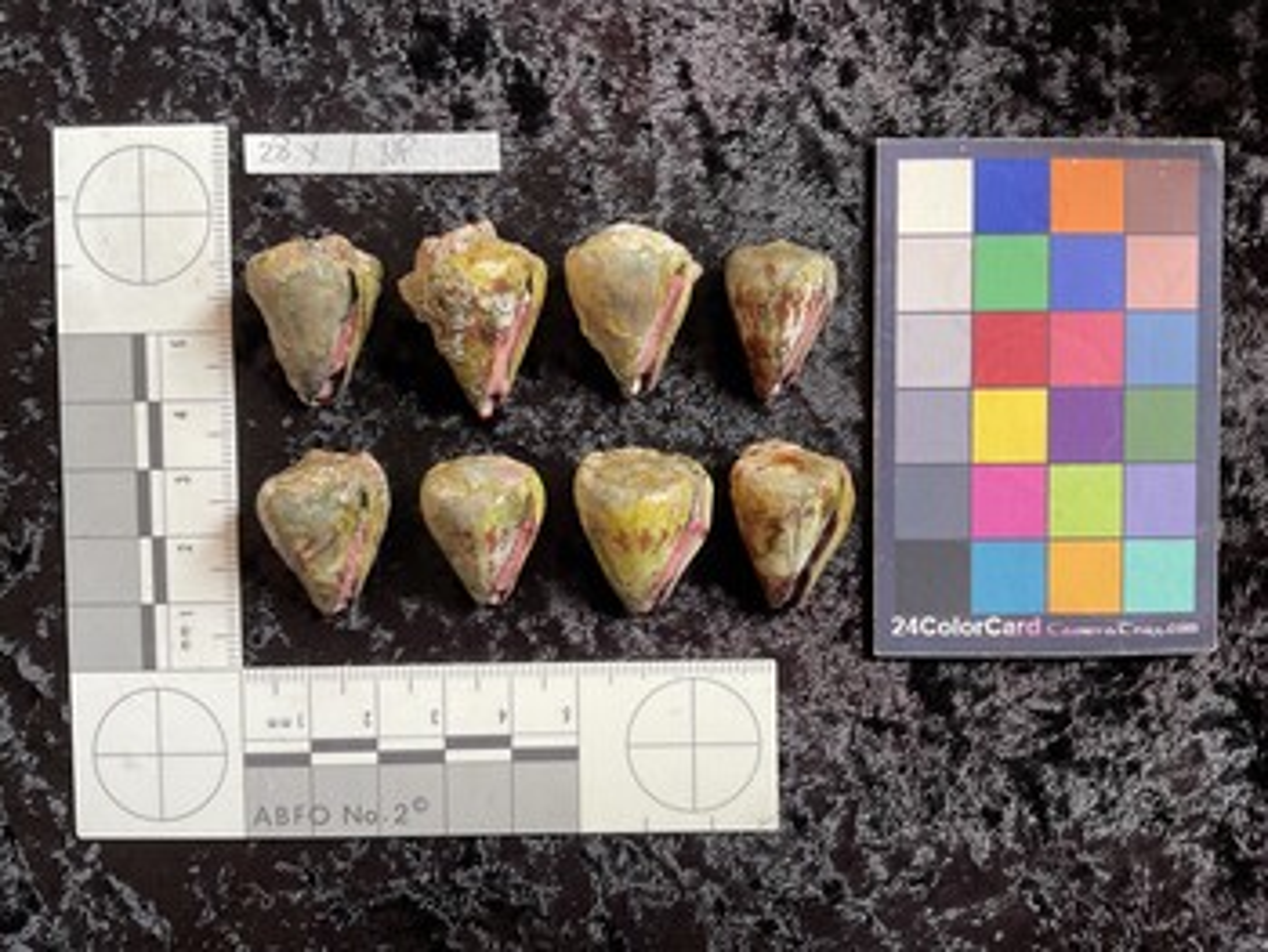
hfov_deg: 61.6
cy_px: 476
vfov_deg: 48.3
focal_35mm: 29
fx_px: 1063
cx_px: 634
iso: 40
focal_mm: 3
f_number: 1.8
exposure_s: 1/60
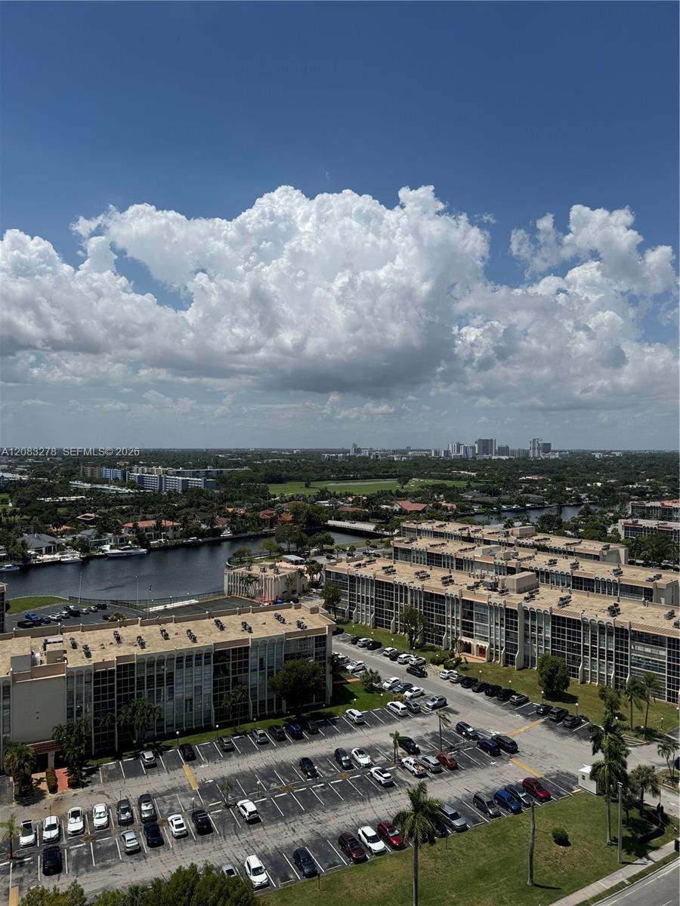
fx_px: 629
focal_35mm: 24
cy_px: 453
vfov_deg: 71.6
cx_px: 340
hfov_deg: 56.8
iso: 80
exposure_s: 1/10417
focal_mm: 6.76
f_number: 1.78
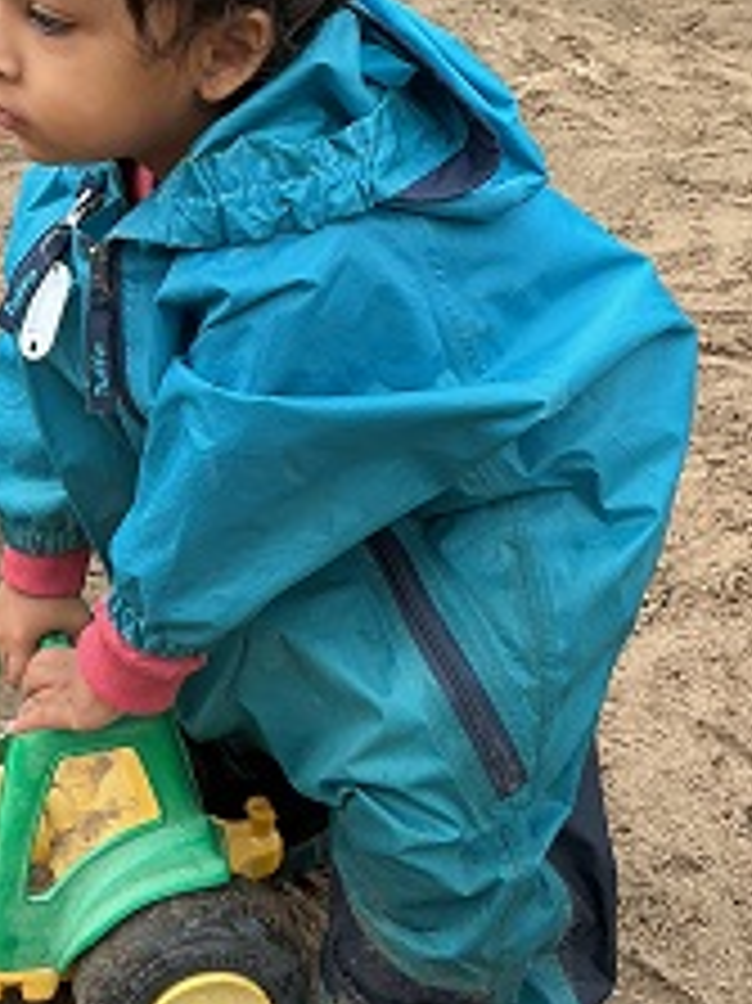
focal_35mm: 65
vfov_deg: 29.6
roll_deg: +0.3
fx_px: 1885
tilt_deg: -18.7
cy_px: 324
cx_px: 47
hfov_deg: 21.9
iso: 20
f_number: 1.8
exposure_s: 1/142
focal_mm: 3
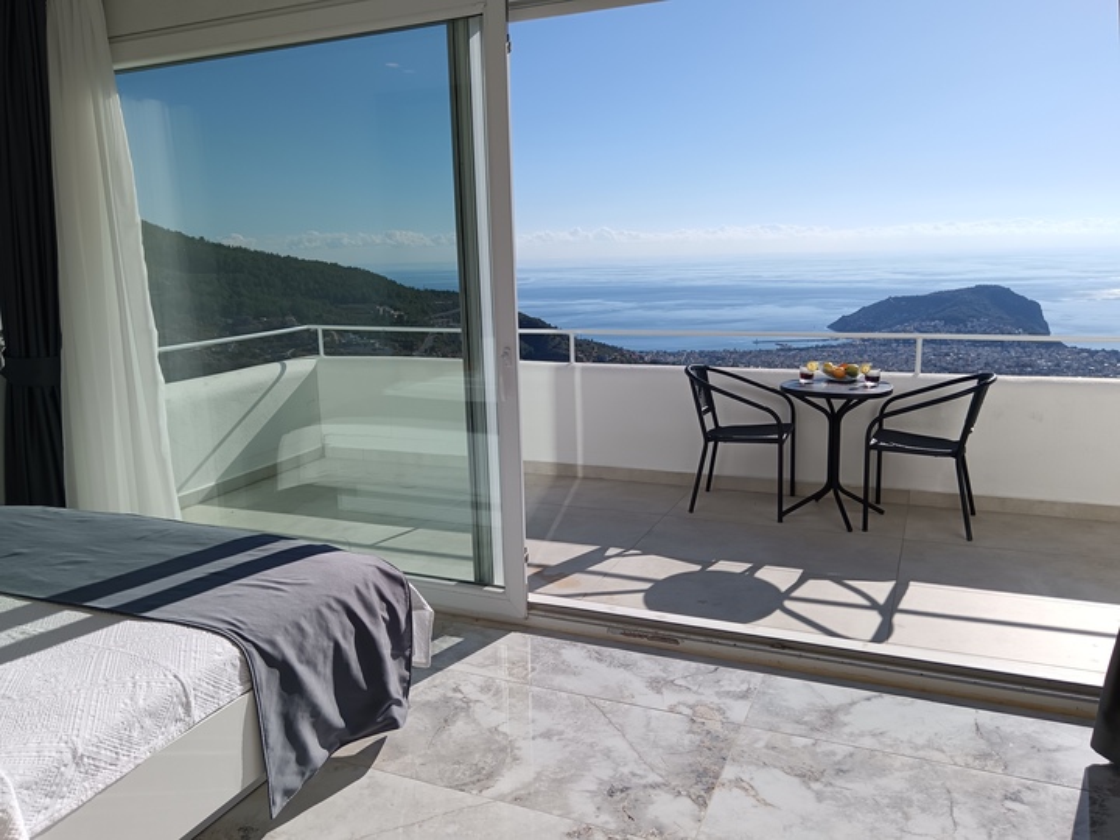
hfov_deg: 65.3
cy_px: 420
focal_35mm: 27
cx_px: 560
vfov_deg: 51.4
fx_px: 874
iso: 104
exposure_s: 1/1792
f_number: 1.9
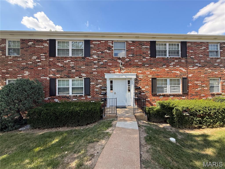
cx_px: 112
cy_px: 84
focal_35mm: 14
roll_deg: +0.6
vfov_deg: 85.7
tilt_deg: +0.7
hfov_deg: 102.1
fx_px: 91
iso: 50
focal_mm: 2.22
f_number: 2.2
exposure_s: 1/357
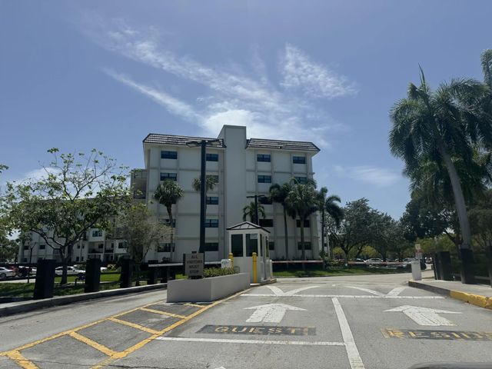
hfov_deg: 71.6
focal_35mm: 24
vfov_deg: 56.8
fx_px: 341
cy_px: 184
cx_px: 246
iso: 80
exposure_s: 1/7937
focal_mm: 6.76
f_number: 1.78
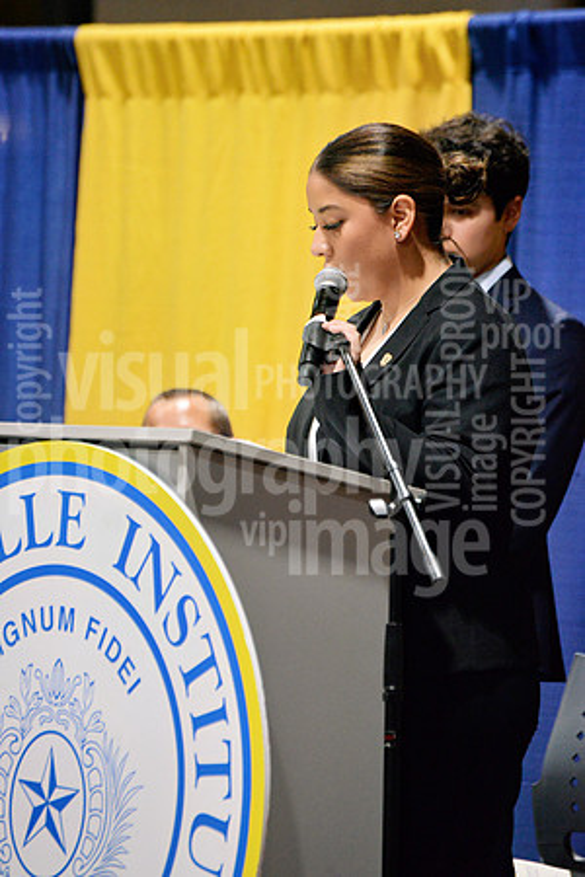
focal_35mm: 300
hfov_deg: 4.6
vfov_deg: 6.9
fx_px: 7312
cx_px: 292
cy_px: 438
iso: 6400
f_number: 5.6
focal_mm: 300
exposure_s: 1/160
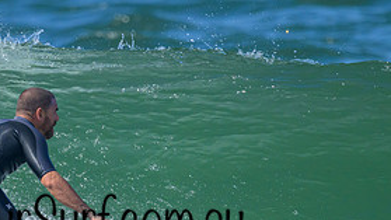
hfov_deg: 0.9
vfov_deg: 0.5
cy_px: 204
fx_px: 25279
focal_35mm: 2438
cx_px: 95
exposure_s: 1/4000
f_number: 9
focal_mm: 1120
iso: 1600
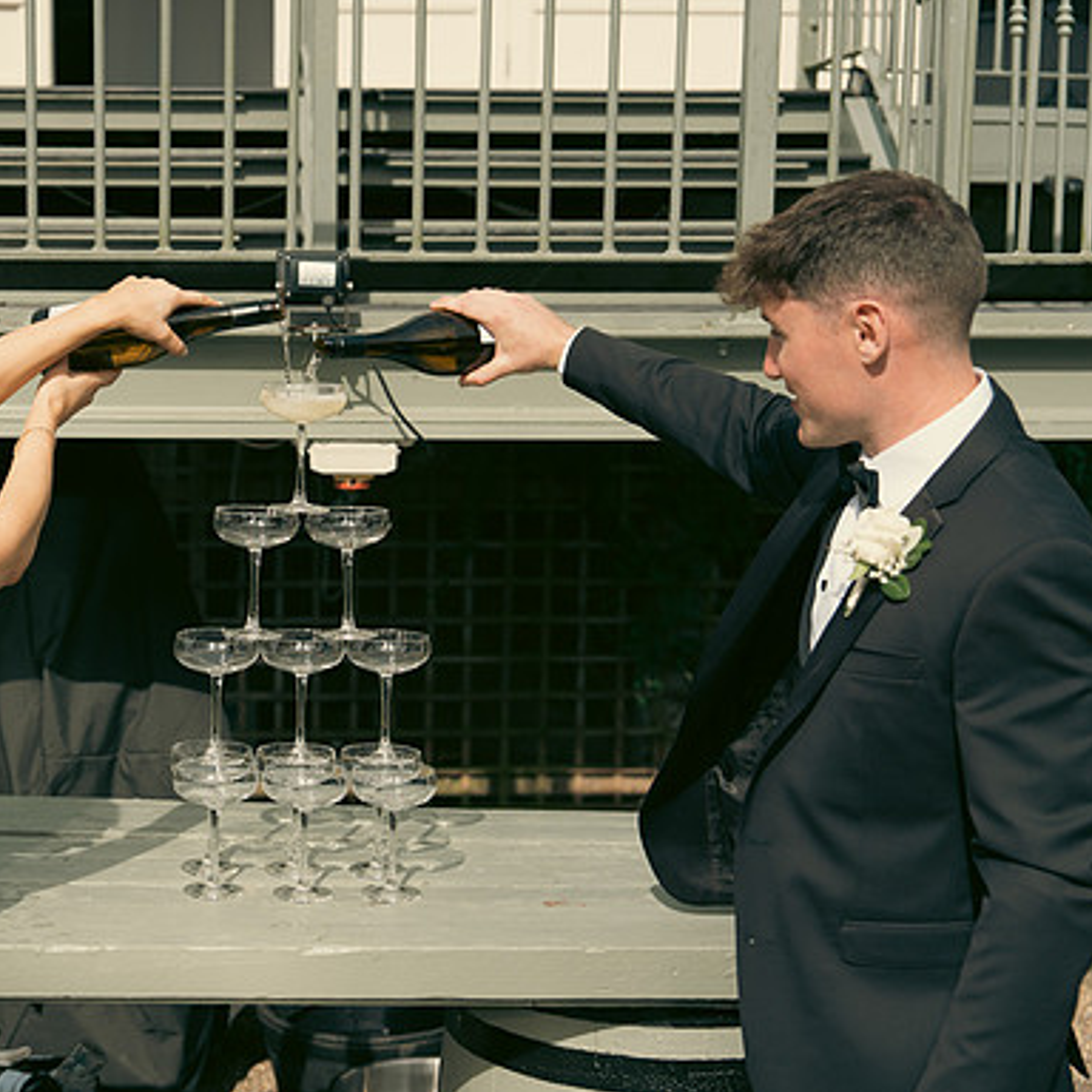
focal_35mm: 59
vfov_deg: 29.1
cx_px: 273
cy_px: 547
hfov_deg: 28.6
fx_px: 2106
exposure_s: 1/3200
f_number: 3.5
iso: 250
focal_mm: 46
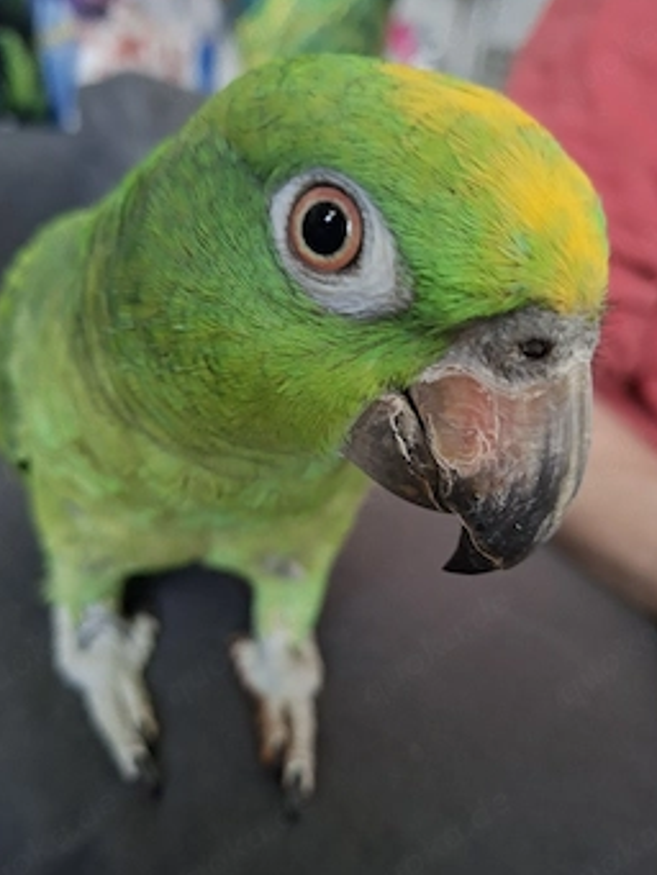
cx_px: 295
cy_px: 475
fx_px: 683
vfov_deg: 65.2
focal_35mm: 27
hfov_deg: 51.3
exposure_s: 1/25
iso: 640
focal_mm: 5.54
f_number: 1.8
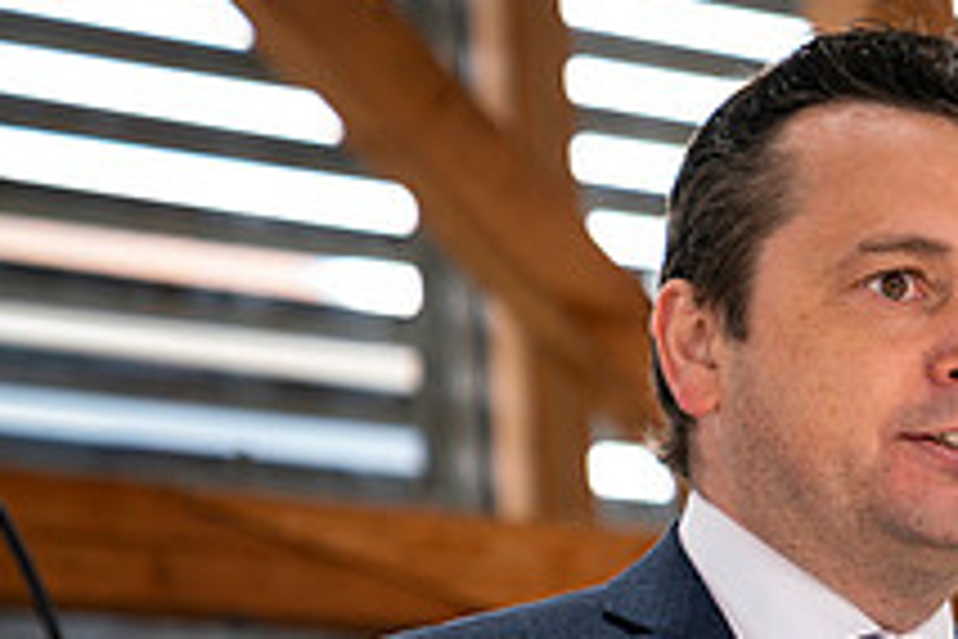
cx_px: 1187
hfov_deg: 10.6
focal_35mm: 191
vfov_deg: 7.2
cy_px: 682
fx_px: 5082
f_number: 2.8
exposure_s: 1/320
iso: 400
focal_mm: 70
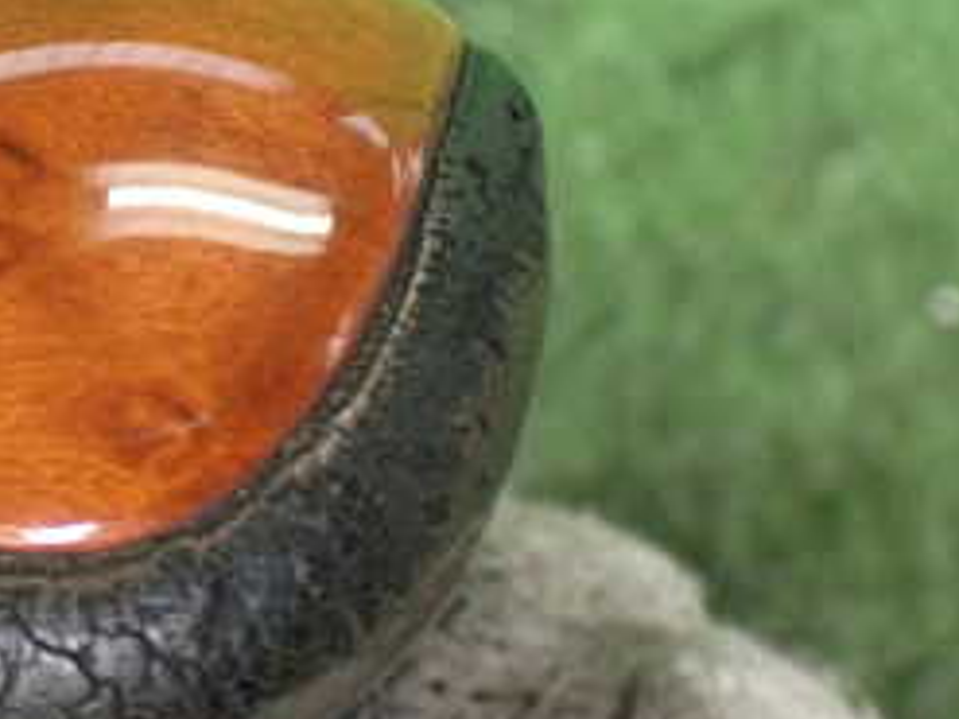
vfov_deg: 20.0
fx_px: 2021
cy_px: 183
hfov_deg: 25.2
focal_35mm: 73
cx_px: -31
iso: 500
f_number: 2.3
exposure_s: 1/125
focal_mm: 5.4
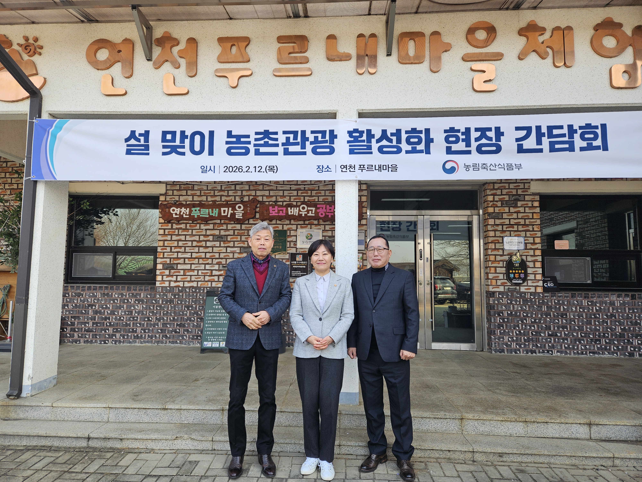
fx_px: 427
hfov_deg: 73.9
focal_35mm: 23
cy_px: 241
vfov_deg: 58.9
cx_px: 321
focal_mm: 5.4
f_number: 1.8
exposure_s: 1/397
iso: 50
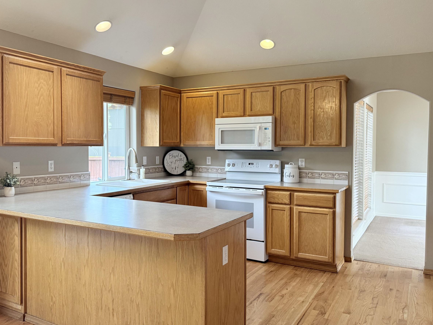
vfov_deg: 45.4
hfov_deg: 57.9
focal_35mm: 31
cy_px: 154
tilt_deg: -1.5
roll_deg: -0.2
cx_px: 173
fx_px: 388
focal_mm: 6.76
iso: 200
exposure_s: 1/120
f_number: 1.78
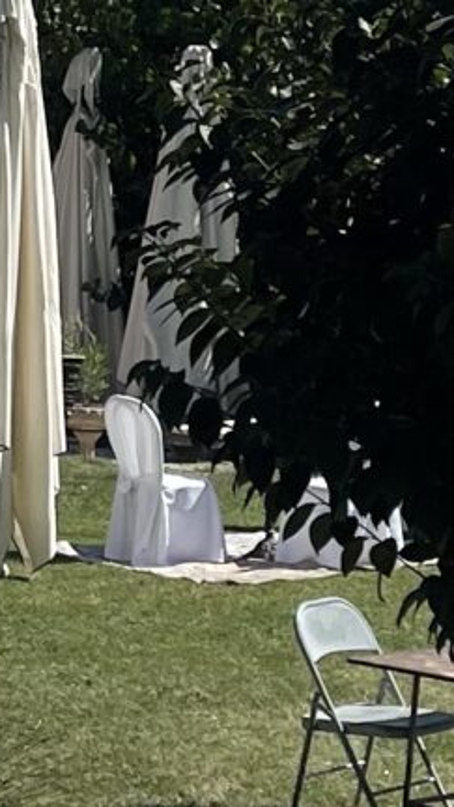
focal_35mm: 168
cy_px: 179
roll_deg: -1.2
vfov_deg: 12.8
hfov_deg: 6.7
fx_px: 3595
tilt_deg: -5.4
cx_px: -800
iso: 32
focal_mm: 5.1
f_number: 1.6
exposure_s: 1/5128
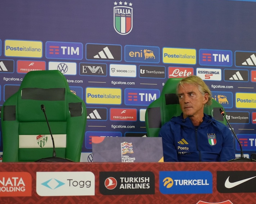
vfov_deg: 13.9
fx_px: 841
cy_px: 107
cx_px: 181
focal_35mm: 111
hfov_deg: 17.2
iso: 3200
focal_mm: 70
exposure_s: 1/160
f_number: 4
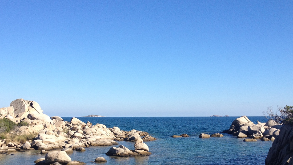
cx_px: 140
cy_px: 132
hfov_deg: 42.1
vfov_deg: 24.0
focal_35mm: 49
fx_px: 381
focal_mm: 4.28
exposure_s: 1/1416
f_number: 2.4
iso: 64
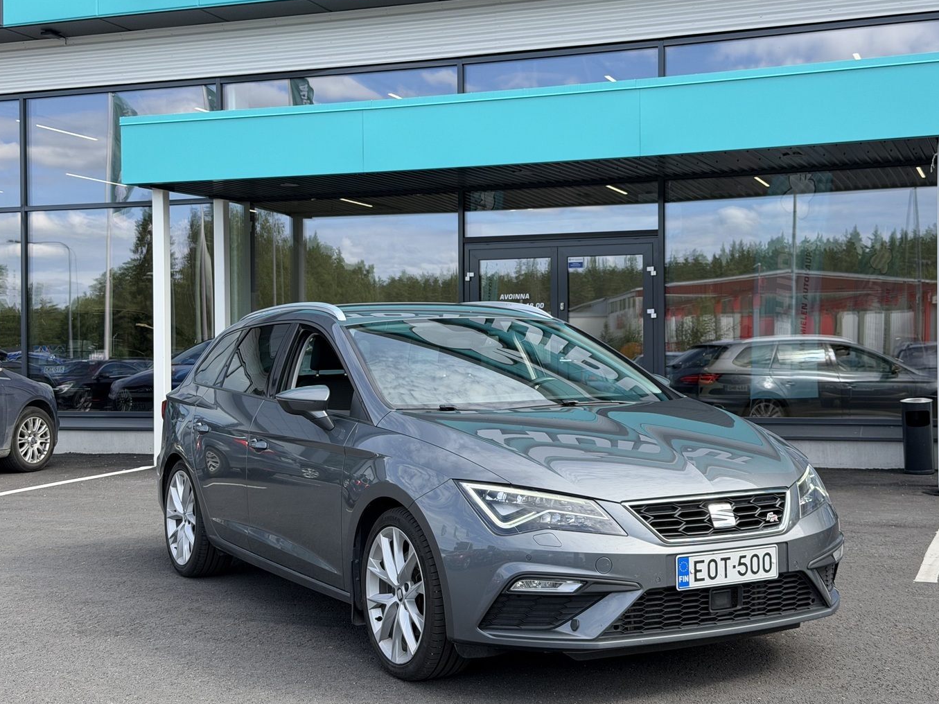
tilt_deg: +0.1
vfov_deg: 28.6
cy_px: 354
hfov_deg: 37.5
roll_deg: -0.6
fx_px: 1383
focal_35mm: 51
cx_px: 492
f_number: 1.78
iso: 64
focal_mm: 6.76
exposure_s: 1/1307
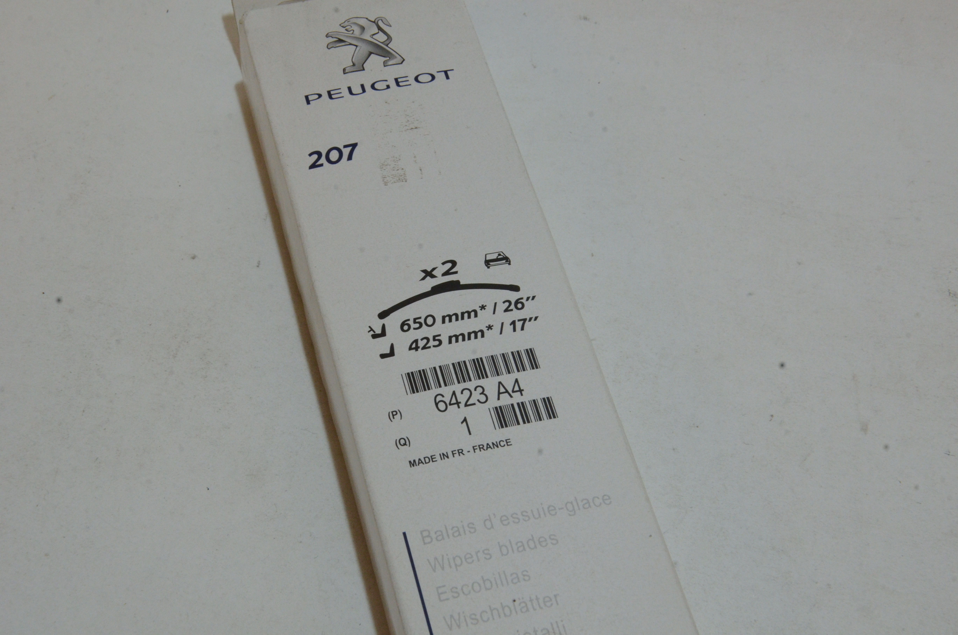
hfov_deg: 28.1
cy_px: 318
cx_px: 479
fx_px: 1912
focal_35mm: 72
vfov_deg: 18.8
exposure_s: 1/50
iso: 1600
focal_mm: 48
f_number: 25
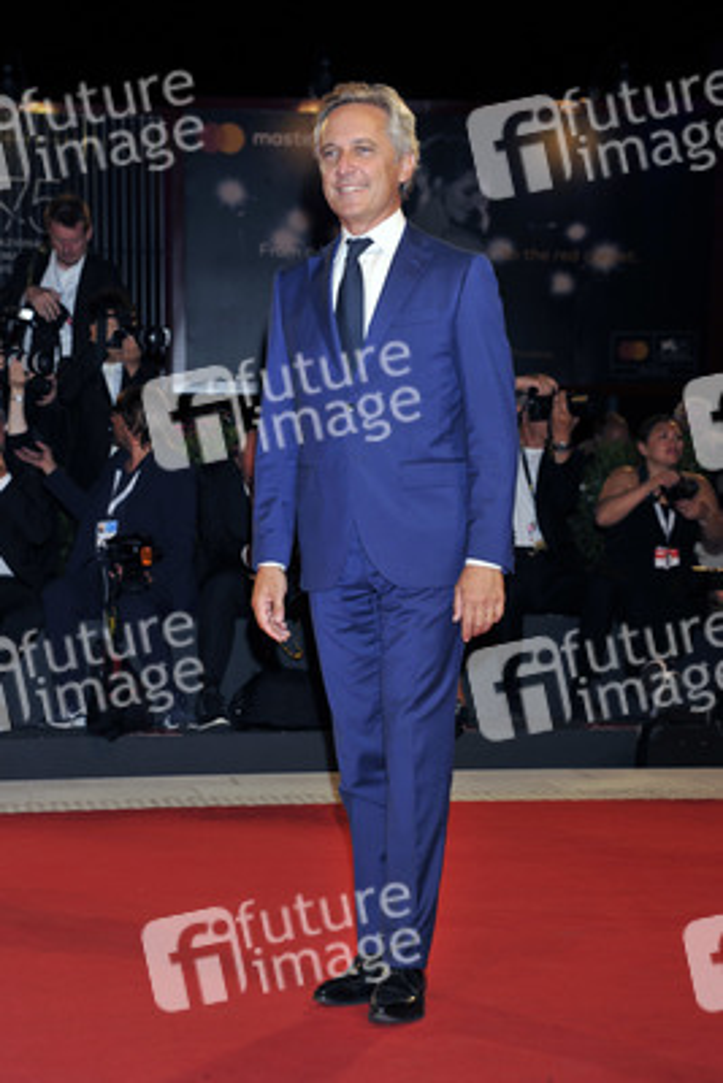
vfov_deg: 24.8
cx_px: 362
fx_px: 2468
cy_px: 542
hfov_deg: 16.7
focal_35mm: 82
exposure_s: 1/250
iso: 800
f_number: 8
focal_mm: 82
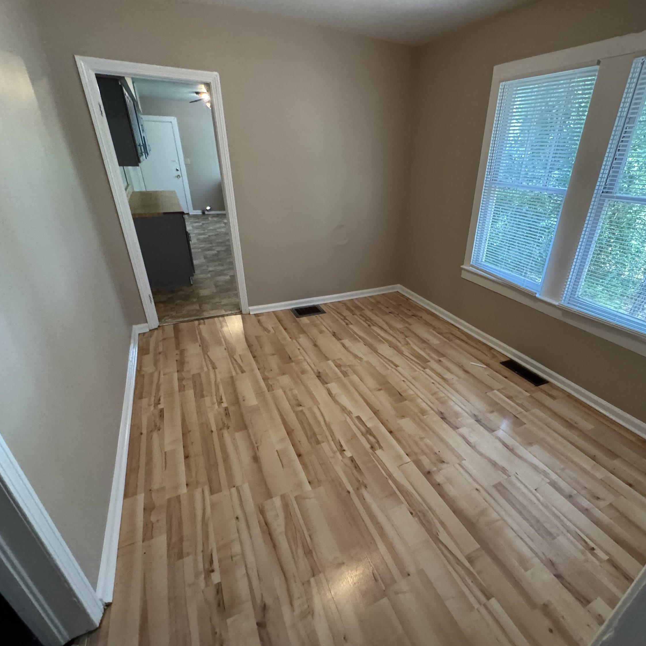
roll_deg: -1.5
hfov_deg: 83.5
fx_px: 359
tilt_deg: -26.8
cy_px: 332
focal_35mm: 17
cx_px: 365
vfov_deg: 83.9
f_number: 2.2
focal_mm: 2.22
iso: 640
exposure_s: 1/60
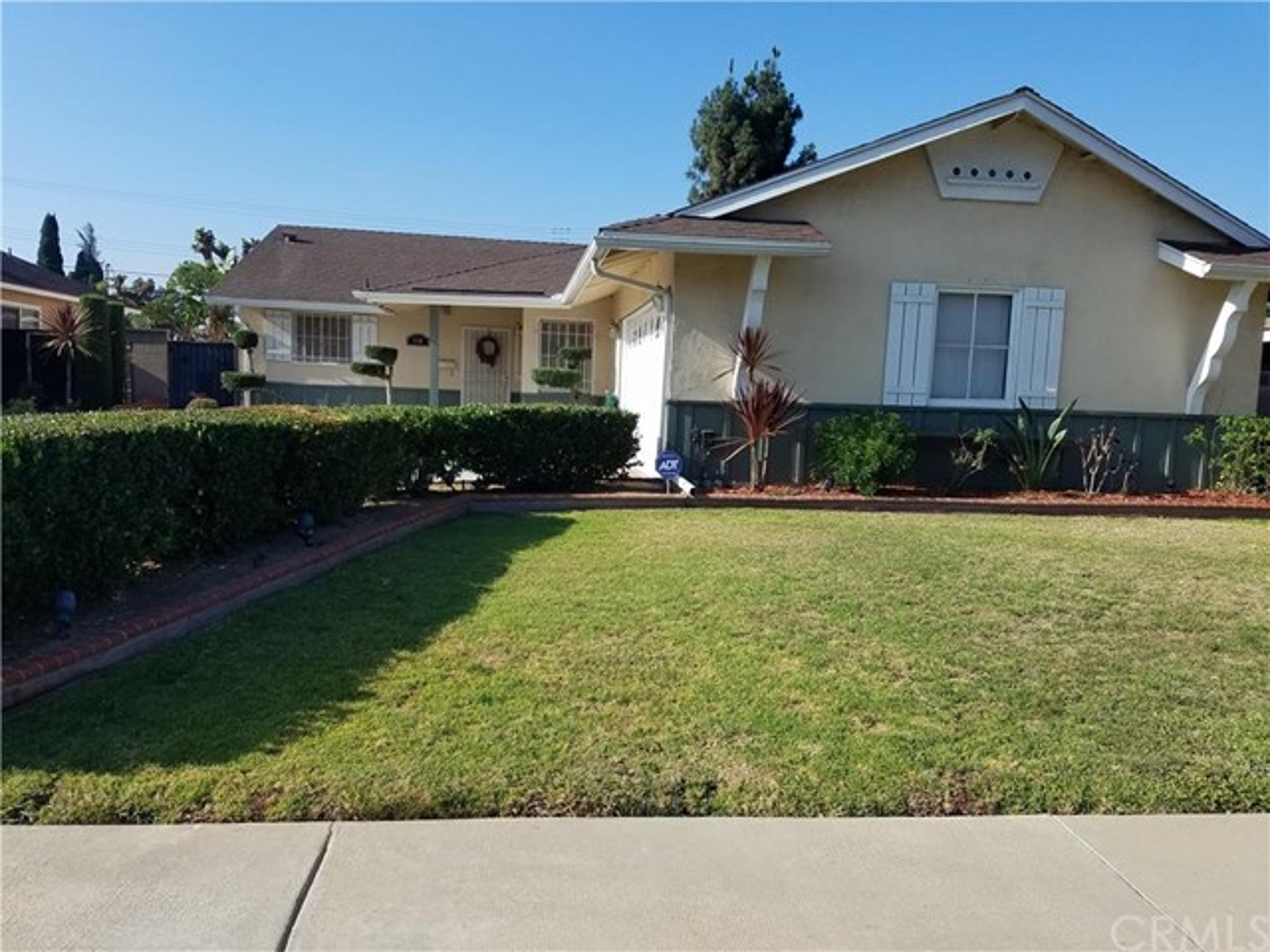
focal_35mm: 26
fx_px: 954
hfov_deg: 67.3
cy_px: 476
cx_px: 635
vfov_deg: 53.1
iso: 50
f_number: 1.7
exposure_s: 1/2160
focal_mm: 4.2
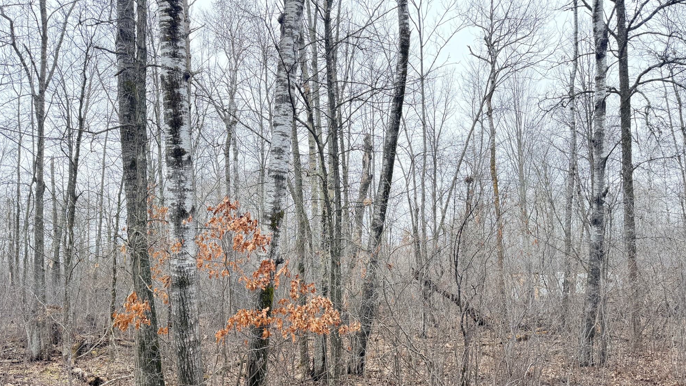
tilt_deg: +3.8
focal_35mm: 27
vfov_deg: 42.3
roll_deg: +0.9
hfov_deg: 69.8
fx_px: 491
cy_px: 258
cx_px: 351
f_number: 1.78
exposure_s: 1/521
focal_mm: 6.76
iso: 100
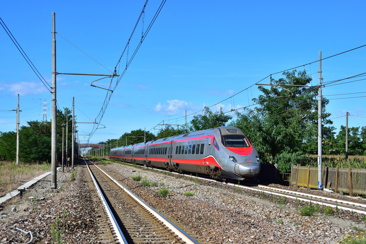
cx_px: 183
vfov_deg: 22.6
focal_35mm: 60
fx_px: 610
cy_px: 122
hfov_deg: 33.4
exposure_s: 1/800
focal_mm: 40
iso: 200
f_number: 7.1
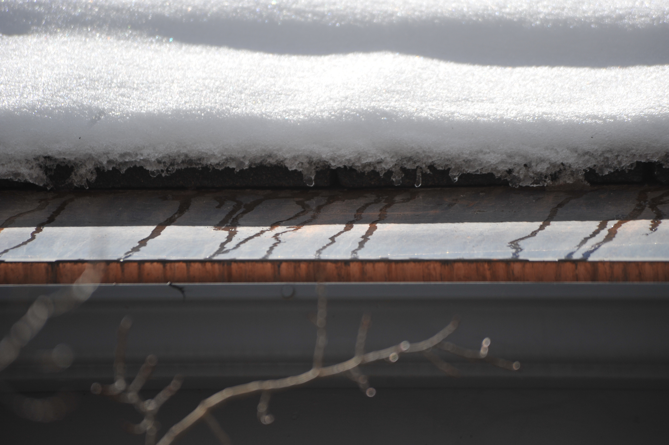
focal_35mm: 400
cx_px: 334
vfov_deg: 3.4
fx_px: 7428
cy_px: 222
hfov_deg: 5.2
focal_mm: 400
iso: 320
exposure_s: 1/2000
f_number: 5.6
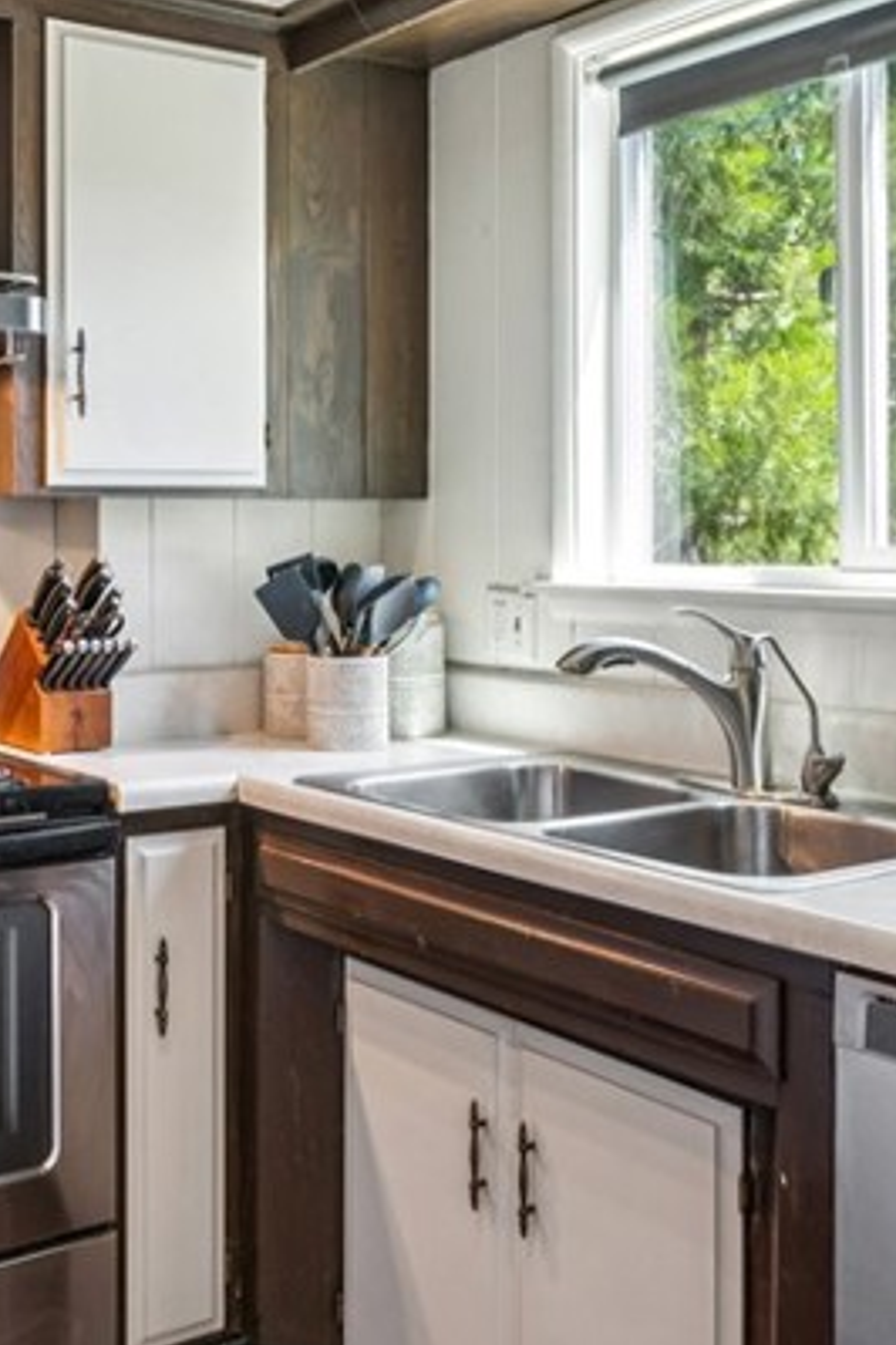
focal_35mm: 42
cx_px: 199
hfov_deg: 31.4
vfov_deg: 46.4
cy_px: 553
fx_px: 1559
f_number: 13
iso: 100
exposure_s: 1/2
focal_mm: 16.3
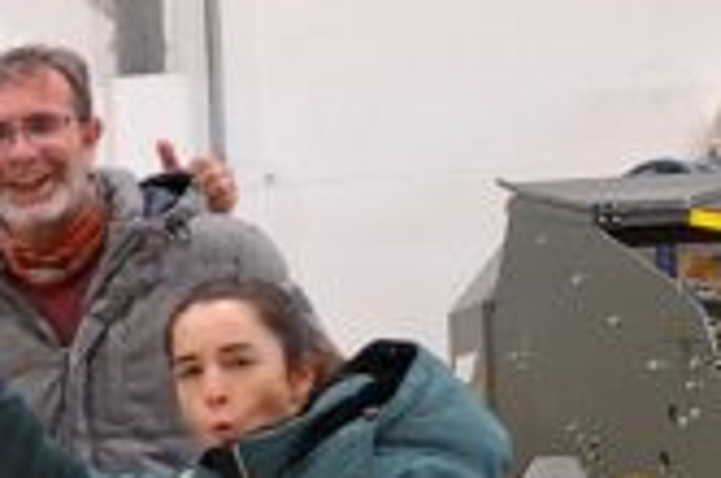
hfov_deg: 14.6
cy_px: 487
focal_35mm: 111
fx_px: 2219
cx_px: -804
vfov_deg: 12.1
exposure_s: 1/40
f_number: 1.8
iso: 100
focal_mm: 5.54
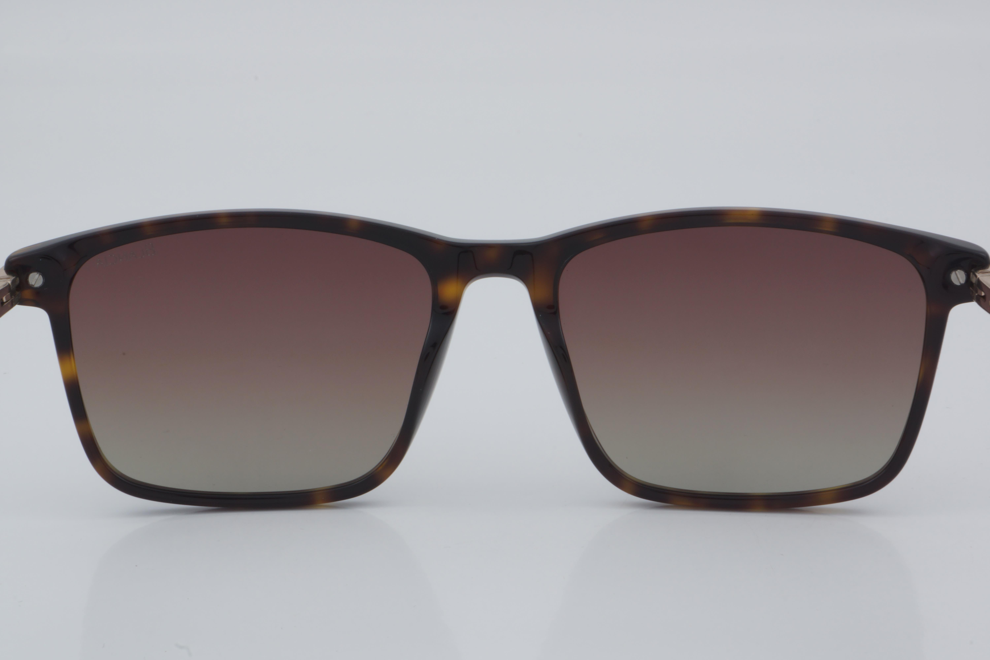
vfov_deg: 16.6
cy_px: 330
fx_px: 2269
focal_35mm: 82
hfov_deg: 24.6
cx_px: 495
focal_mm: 55
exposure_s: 1/4
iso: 100
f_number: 32
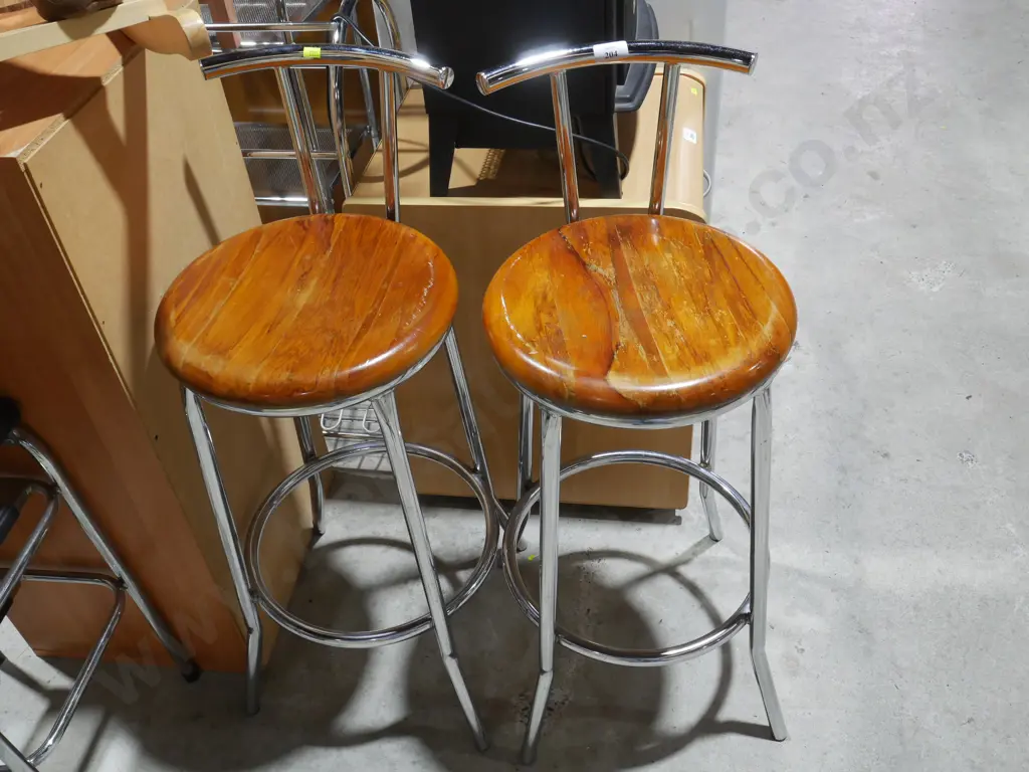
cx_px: 514
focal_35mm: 32
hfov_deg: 56.8
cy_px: 386
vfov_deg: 44.2
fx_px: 951
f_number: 9
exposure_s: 1/60
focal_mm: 16
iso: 1250
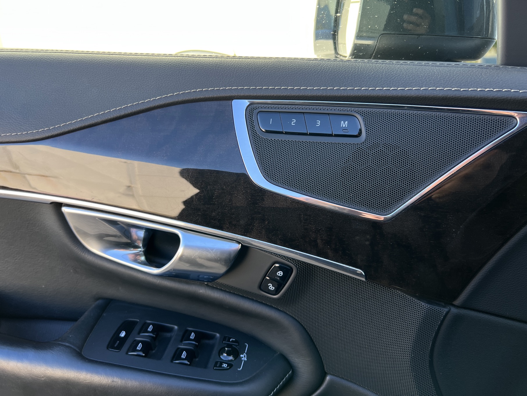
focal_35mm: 26
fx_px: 396
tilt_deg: -18.1
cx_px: 264
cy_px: 198
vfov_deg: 53.1
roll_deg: +2.8
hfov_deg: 67.3
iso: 50
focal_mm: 5.7
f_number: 1.5
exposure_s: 1/210
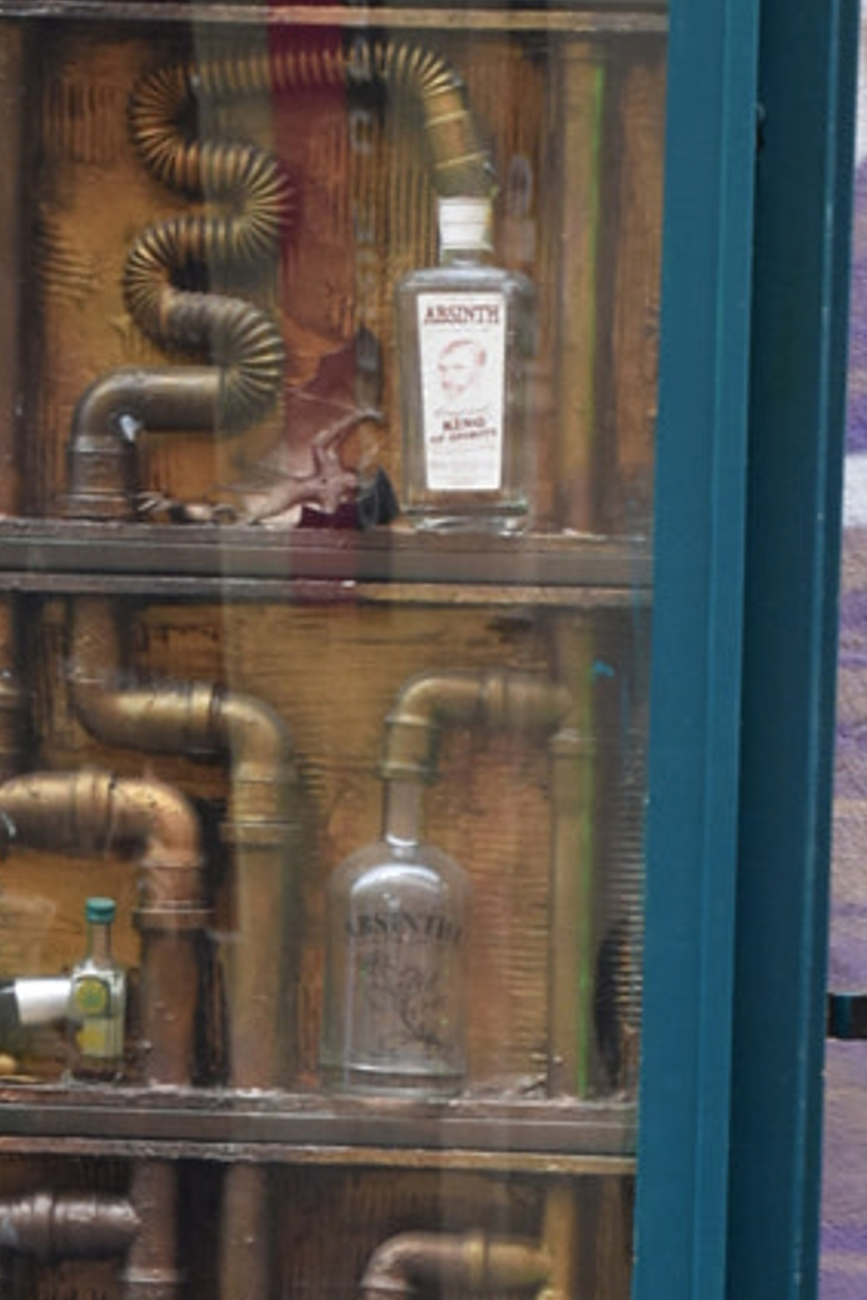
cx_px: 762
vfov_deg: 9.0
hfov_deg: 6.0
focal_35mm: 227
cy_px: 1438
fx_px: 8200
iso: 400
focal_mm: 40
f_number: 4.5
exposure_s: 1/40
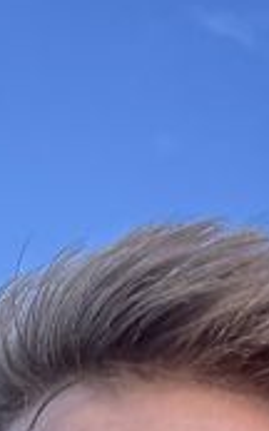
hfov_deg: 12.1
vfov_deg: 17.1
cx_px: 120
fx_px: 1268
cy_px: 676
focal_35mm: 108
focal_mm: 2.69
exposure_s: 1/172
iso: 32
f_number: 1.9
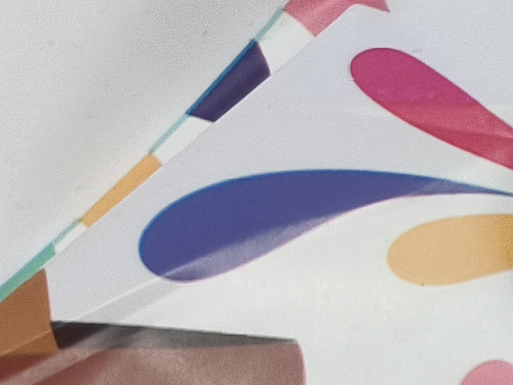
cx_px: 1407
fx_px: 1971
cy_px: 479
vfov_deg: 10.9
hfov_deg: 11.1
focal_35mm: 133
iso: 521
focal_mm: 5.5
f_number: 1.75
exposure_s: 1/33.3
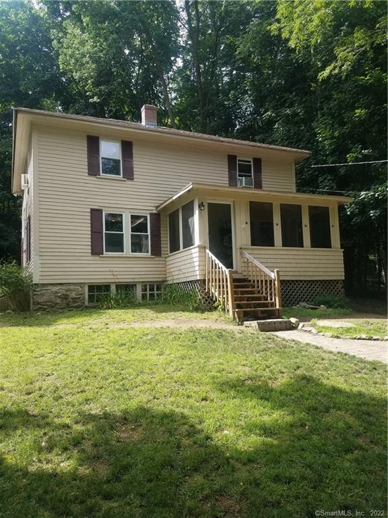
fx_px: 389
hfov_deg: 53.1
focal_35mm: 26
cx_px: 194
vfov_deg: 67.3
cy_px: 259
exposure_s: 1/622
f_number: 1.7
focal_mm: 4.2
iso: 40
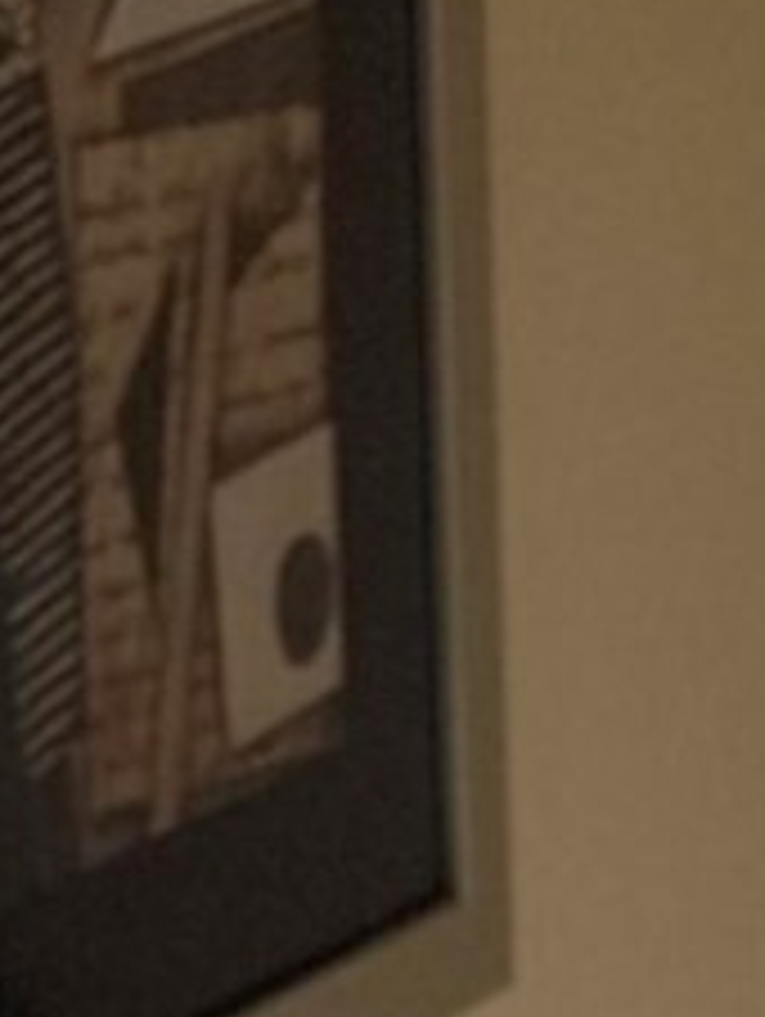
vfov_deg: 5.1
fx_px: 10823
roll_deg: -0.4
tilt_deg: -22.4
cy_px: 2889
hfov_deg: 4.0
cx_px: 1642
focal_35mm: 368
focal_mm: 5.96
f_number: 1.6
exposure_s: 1/24
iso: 320
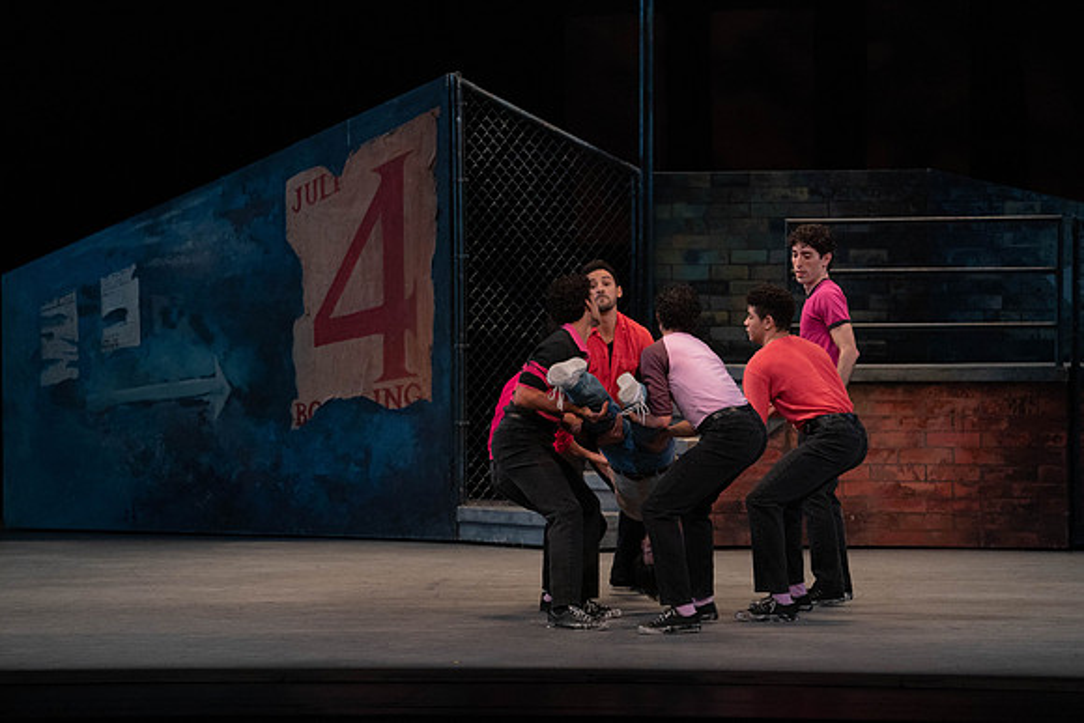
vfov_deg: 7.5
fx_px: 5481
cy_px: 362
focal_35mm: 182
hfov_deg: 11.3
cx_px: 542
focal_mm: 182
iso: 3200
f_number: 4.5
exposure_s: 1/400
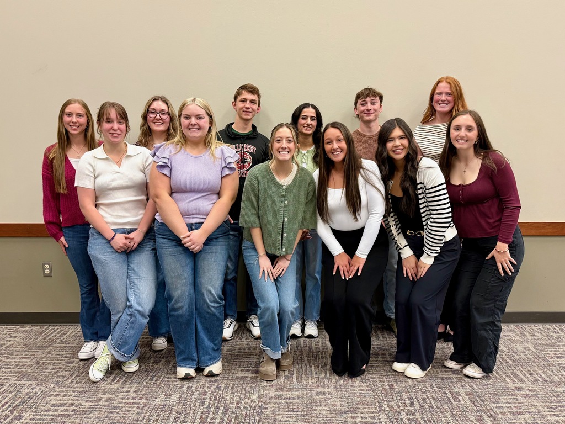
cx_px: 282
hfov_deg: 71.6
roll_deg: +0.8
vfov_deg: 56.8
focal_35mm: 24
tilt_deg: -8.3
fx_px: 392
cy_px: 212
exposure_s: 1/60
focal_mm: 6.76
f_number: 1.78
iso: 250
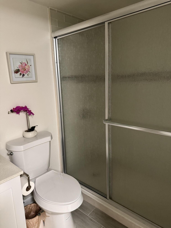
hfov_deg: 56.8
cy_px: 114
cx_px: 86
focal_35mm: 24
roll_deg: +3.1
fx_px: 158
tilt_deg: -10.5
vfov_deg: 71.6
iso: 640
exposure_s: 1/60
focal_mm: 6.76
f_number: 1.78
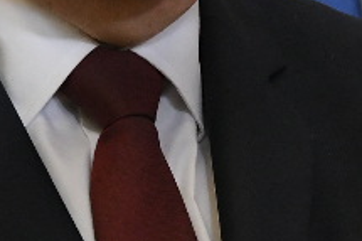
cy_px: 13
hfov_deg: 2.2
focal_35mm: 920
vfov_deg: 1.5
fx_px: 9244
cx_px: 192
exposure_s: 1/160
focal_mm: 122
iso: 3200
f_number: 3.5
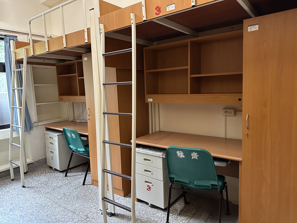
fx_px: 206
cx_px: 148
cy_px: 112
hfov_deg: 71.6
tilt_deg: -7.1
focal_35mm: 24
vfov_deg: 56.8
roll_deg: +2.4
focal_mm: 6.86
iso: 800
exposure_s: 1/60
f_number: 1.78
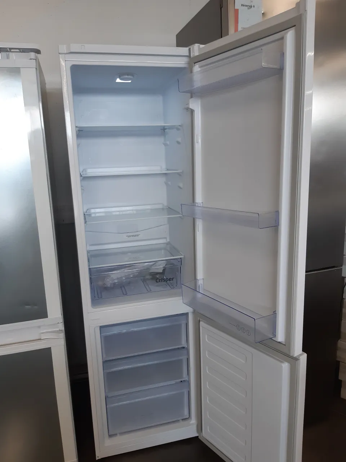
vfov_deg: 67.3
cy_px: 231
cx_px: 173
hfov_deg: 53.1
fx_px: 347
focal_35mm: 26
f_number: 1.7
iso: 80
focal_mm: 3.92
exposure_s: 1/120
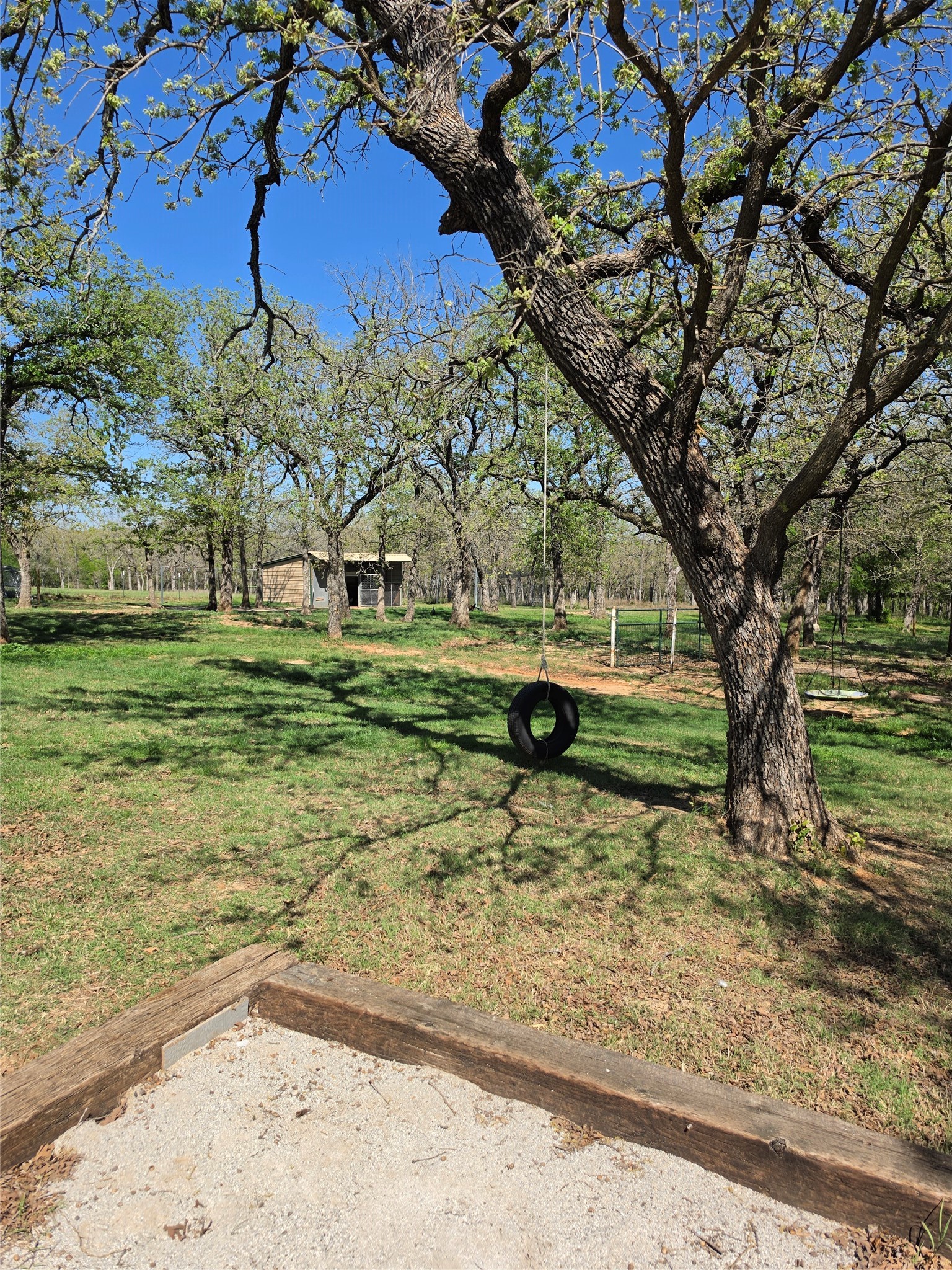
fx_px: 843
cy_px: 635
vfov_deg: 73.9
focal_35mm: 23
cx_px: 476
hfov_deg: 58.9
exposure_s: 1/6147
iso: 64
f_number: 1.4
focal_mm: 6.5
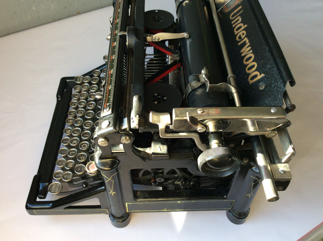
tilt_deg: -52.1
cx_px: 162
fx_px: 298
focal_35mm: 32
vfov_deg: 44.1
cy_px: 120
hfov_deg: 56.9
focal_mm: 3.3
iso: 50
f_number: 2.4
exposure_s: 1/100
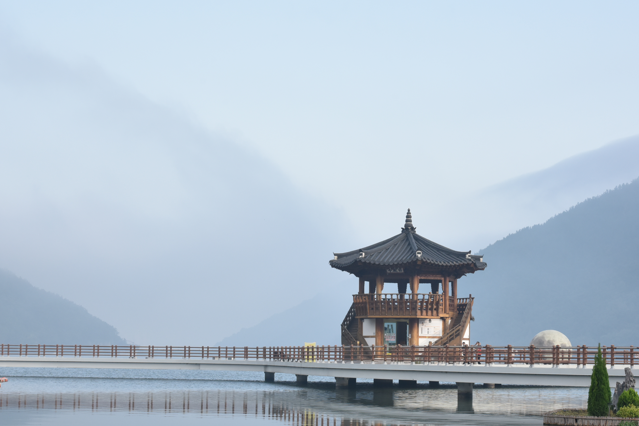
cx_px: 323
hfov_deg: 26.3
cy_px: 253
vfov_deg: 17.7
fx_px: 1367
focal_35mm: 77
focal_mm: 55
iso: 1000
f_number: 10
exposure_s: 1/400
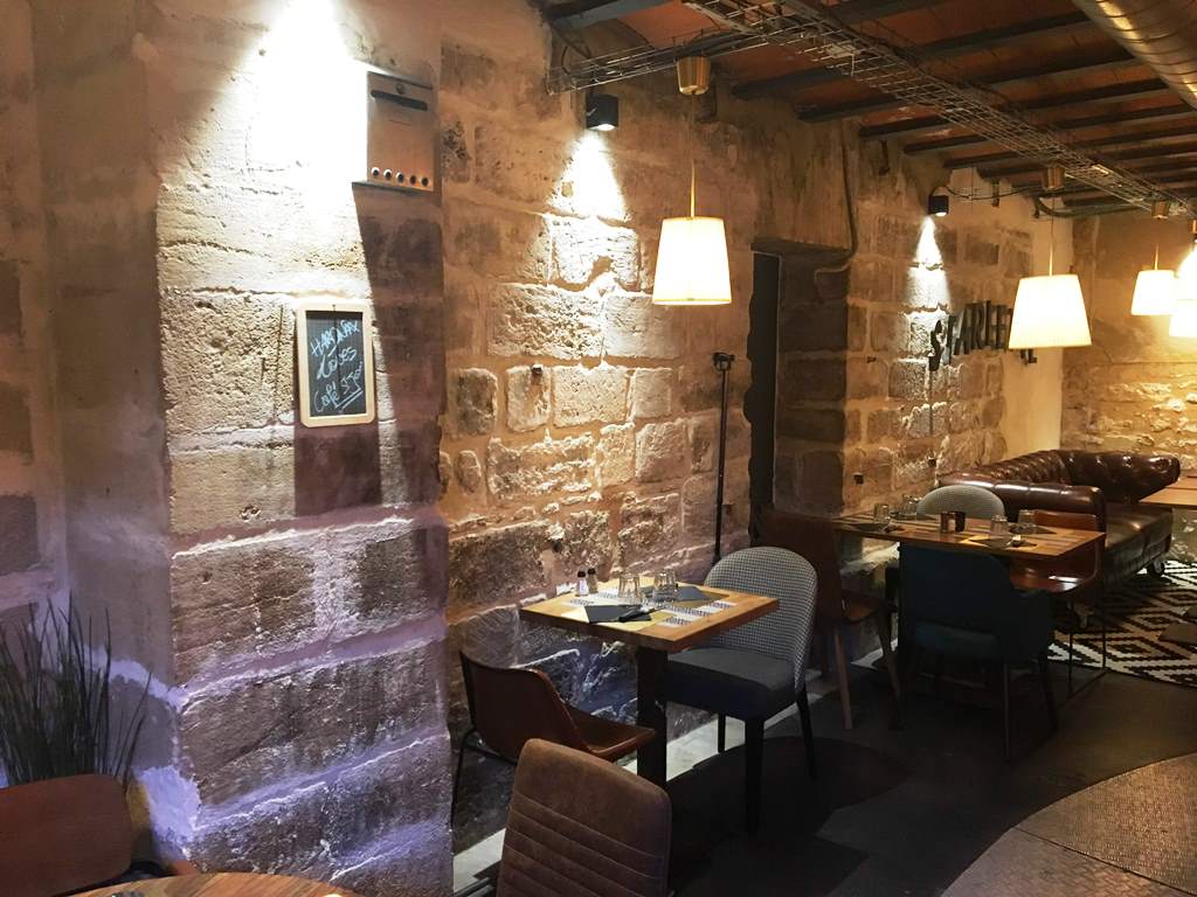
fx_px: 1003
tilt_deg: -5.8
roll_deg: -0.9
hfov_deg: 61.7
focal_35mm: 29
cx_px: 598
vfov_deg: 48.2
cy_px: 448
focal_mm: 4.15
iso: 200
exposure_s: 1/25
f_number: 2.2
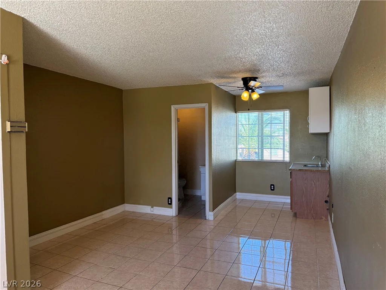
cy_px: 145
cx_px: 193
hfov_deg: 71.6
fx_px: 268
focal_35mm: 24
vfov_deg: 56.8
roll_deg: +0.3
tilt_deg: -2.0
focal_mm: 6.76
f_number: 1.78
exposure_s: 1/187
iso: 200
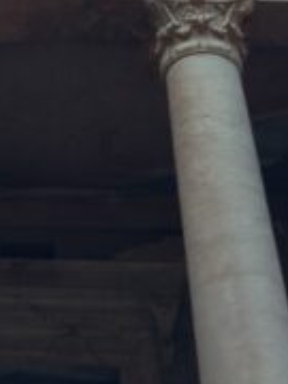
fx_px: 987
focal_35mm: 89
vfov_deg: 19.8
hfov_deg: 16.4
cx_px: 30
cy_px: -150
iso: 40
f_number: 2.2
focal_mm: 4.12
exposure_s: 1/40
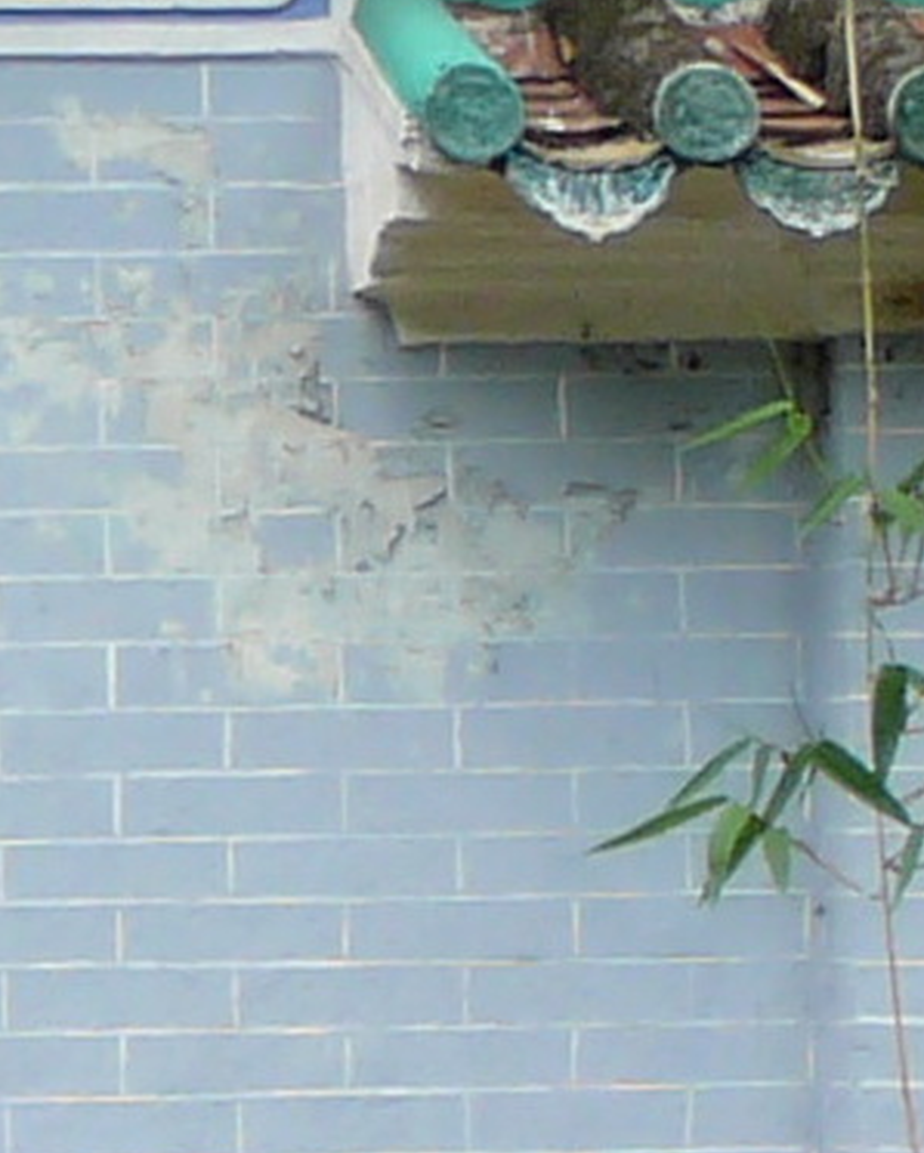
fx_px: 15261
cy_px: 1042
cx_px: -933
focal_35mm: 447
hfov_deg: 3.4
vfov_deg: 4.3
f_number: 3.7
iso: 80
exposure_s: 1/250
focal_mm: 10.5
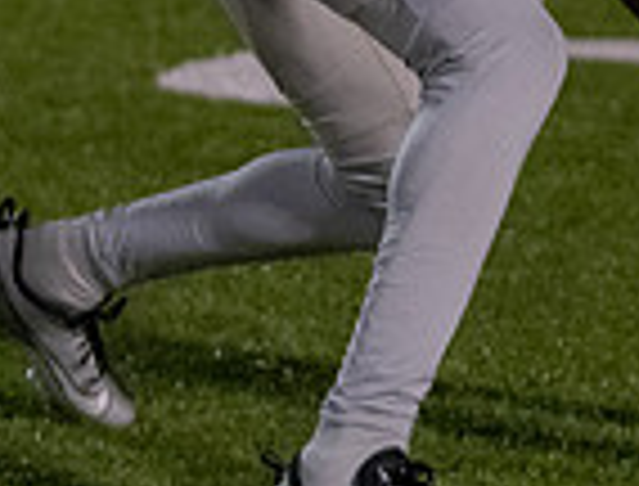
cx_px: 748
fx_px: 9388
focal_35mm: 506
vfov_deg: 2.9
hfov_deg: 3.9
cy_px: -680
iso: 5000
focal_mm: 93
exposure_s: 1/1250
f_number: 2.8
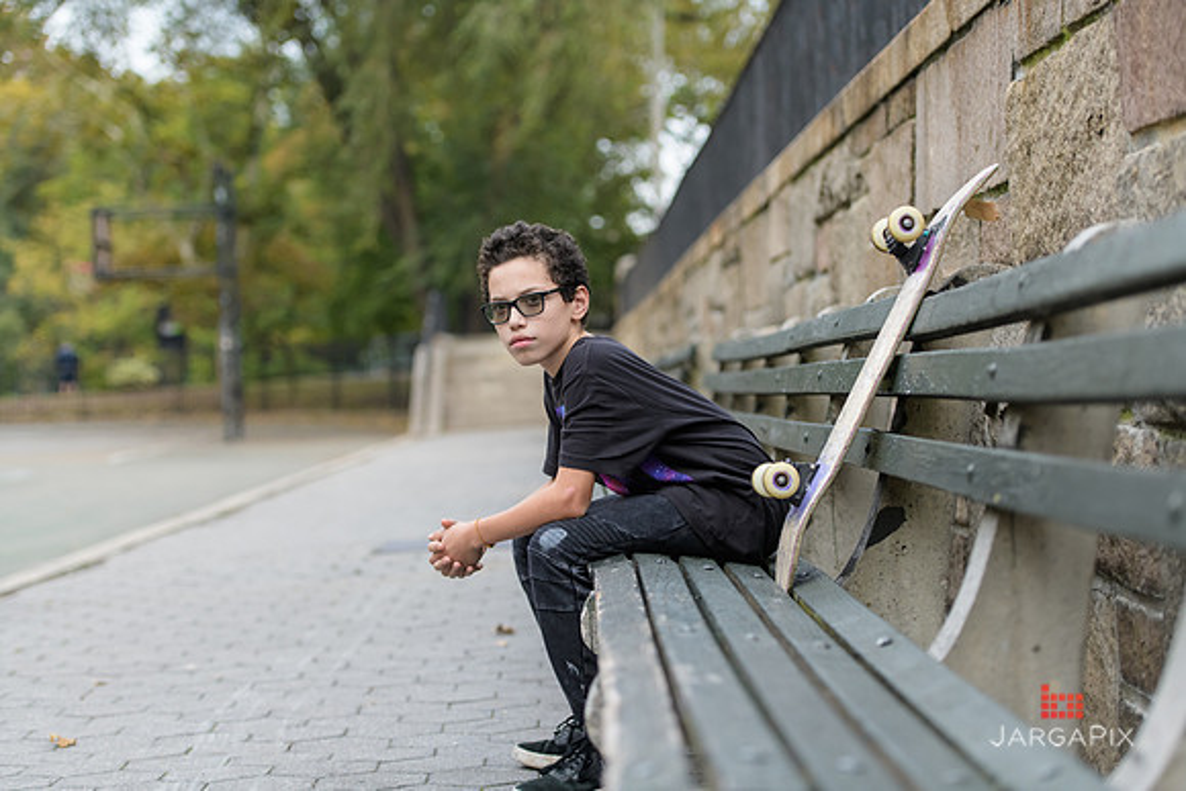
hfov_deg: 27.0
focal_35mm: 75
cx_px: 593
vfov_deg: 18.2
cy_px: 396
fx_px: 2471
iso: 800
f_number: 3.2
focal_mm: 75
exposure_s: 1/1250
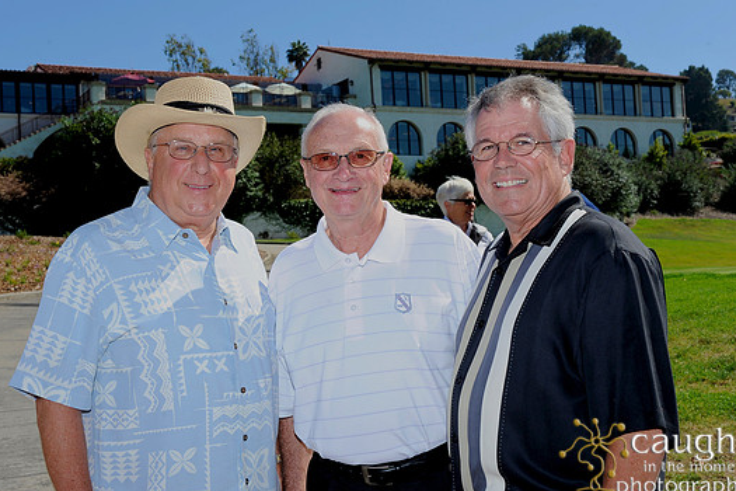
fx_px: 1083
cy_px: 237
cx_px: 353
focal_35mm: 53
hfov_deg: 37.5
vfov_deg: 25.5
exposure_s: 1/250
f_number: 11
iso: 200
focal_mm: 48
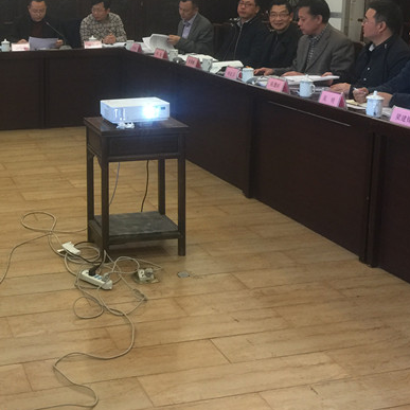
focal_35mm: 53
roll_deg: -0.3
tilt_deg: -10.6
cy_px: 99
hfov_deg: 30.9
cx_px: 51
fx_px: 710
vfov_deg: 31.6
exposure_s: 1/17
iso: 80
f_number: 2.2
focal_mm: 4.15
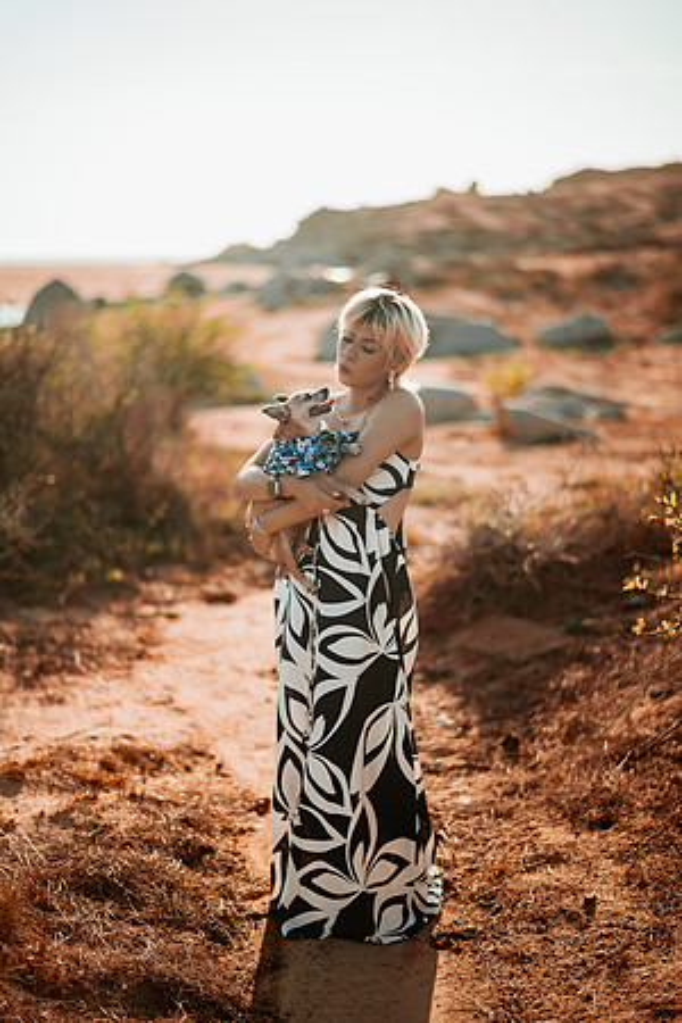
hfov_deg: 23.4
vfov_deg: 34.5
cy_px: 512
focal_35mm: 58
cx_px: 341
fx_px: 1648
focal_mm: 58
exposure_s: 1/5000
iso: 100
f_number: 1.4
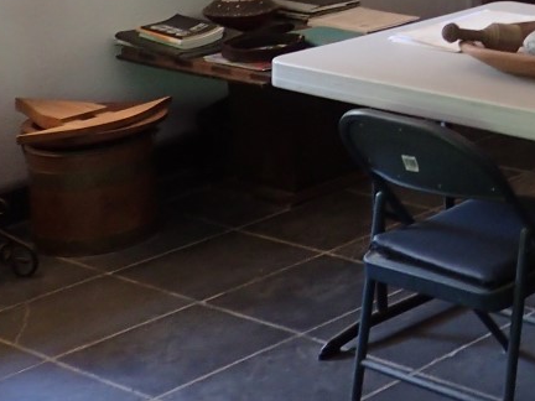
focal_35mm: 100
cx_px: 817
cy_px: -98
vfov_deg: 14.3
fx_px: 1546
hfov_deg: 17.5
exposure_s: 1/30
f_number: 2.3
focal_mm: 5.5
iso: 200
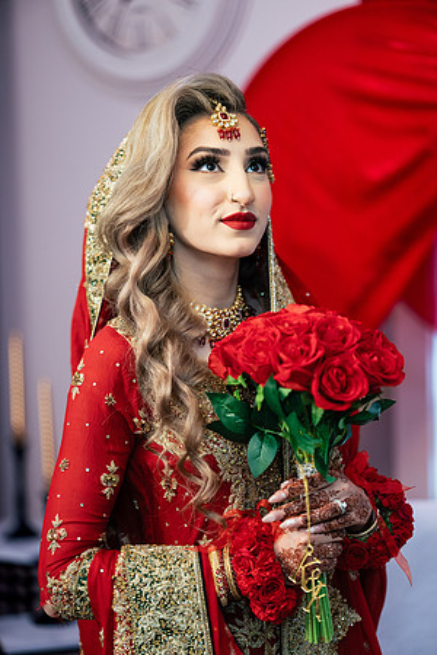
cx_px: 218
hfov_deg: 13.7
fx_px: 1821
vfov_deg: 20.4
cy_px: 328
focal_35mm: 100
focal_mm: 100
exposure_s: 1/200
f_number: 2
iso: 1000
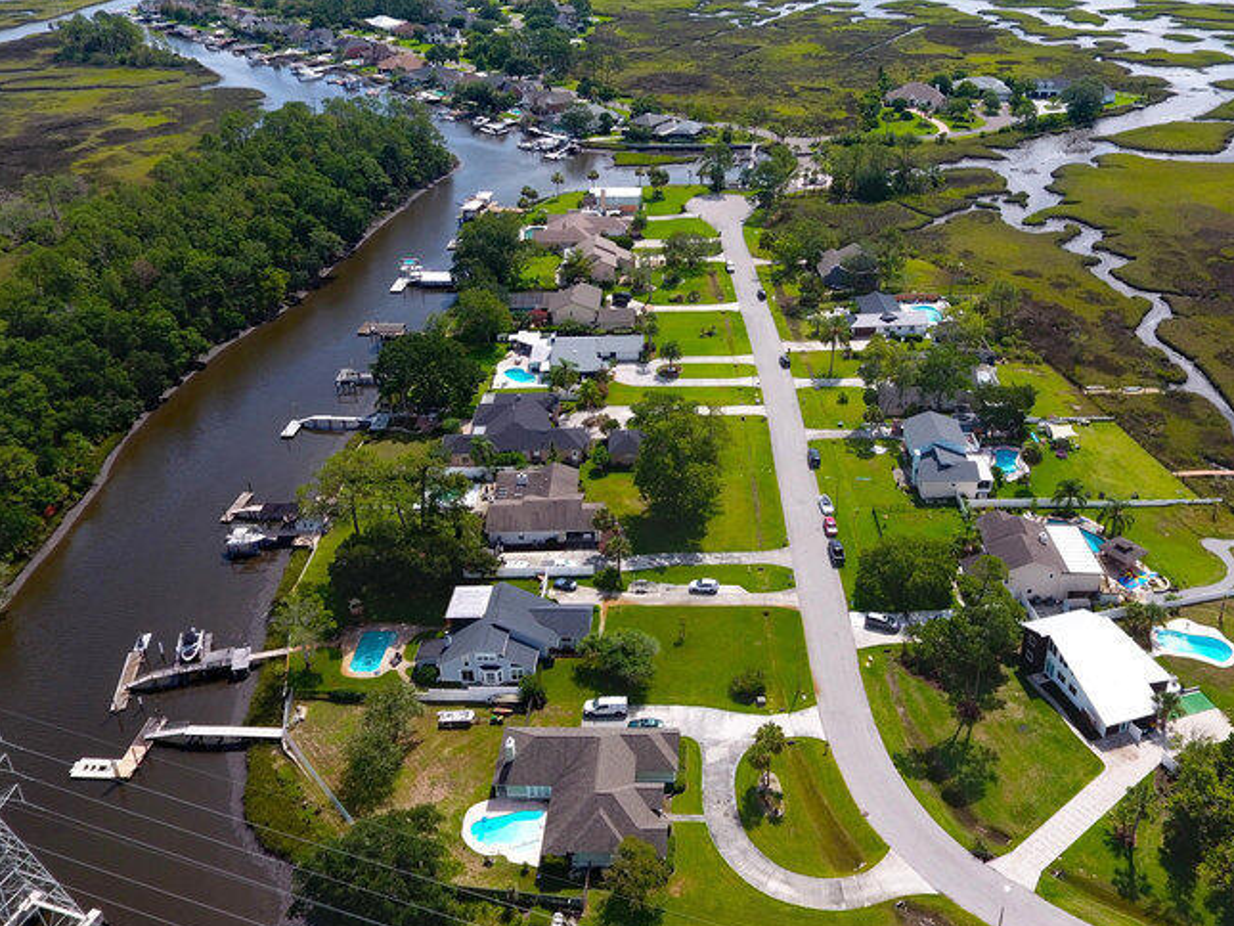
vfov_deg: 45.3
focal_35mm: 31
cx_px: 693
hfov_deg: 58.2
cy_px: 398
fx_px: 1105
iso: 100
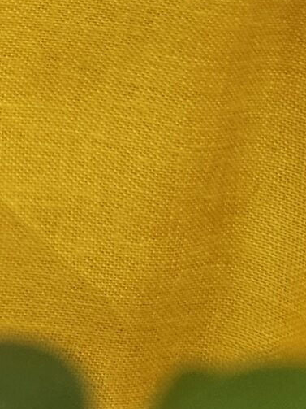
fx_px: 1380
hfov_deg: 11.0
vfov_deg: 14.2
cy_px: -400
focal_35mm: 117
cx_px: -390
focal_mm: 5.4
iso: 160
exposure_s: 1/100
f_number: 1.8
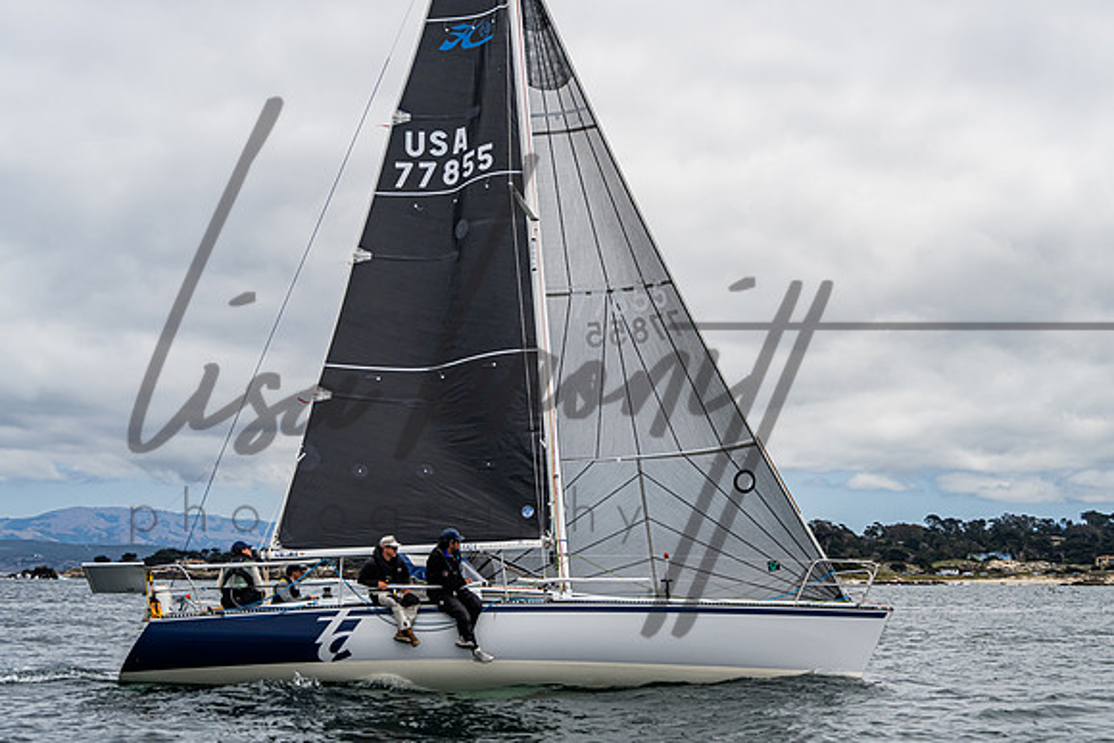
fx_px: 2245
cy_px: 354
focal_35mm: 73
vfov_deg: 18.8
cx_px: 636
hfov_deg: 27.8
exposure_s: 1/3200
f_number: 7.1
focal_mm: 55
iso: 640
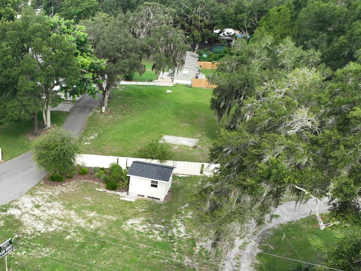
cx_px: 48
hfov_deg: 41.0
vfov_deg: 32.3
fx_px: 448
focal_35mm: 43
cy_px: 231
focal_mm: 12.29
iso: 100
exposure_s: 1/500
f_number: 2.8
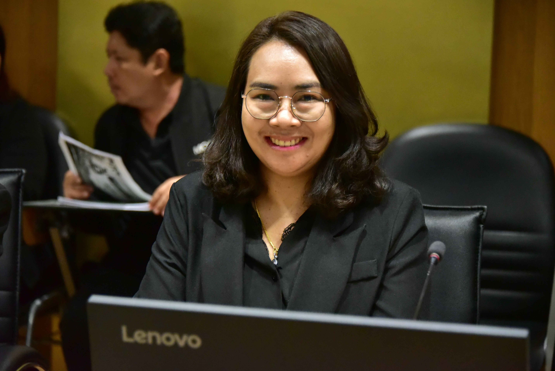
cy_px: 186
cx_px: 278
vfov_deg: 10.2
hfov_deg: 15.2
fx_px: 2082
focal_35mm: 135
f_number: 5.6
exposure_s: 1/250
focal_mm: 135
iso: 10000
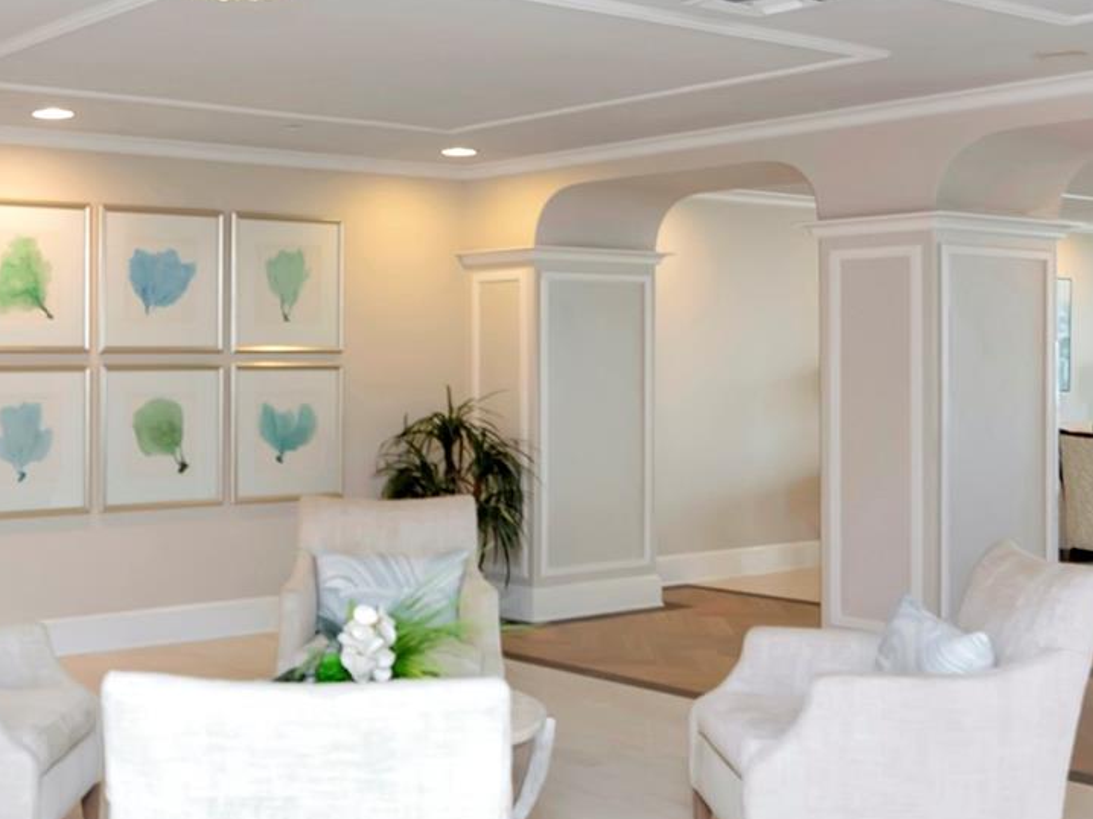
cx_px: 254
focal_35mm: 45
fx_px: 1420
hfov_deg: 40.7
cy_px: 508
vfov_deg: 32.0
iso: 640
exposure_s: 1/40
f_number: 3.5
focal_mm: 14
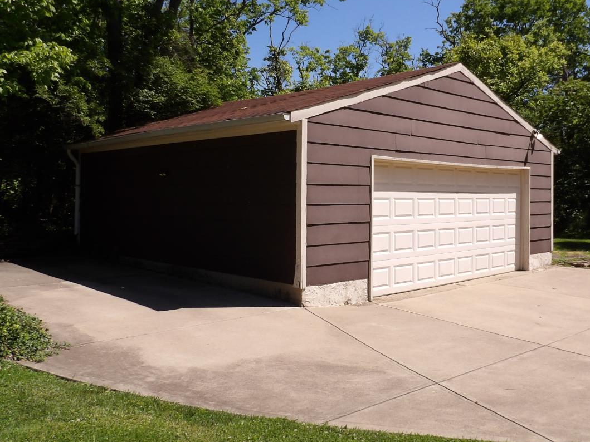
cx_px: 355
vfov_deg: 41.7
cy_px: 190
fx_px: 579
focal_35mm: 34
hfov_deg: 53.6
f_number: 4.6
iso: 100
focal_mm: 4.3
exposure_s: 1/511
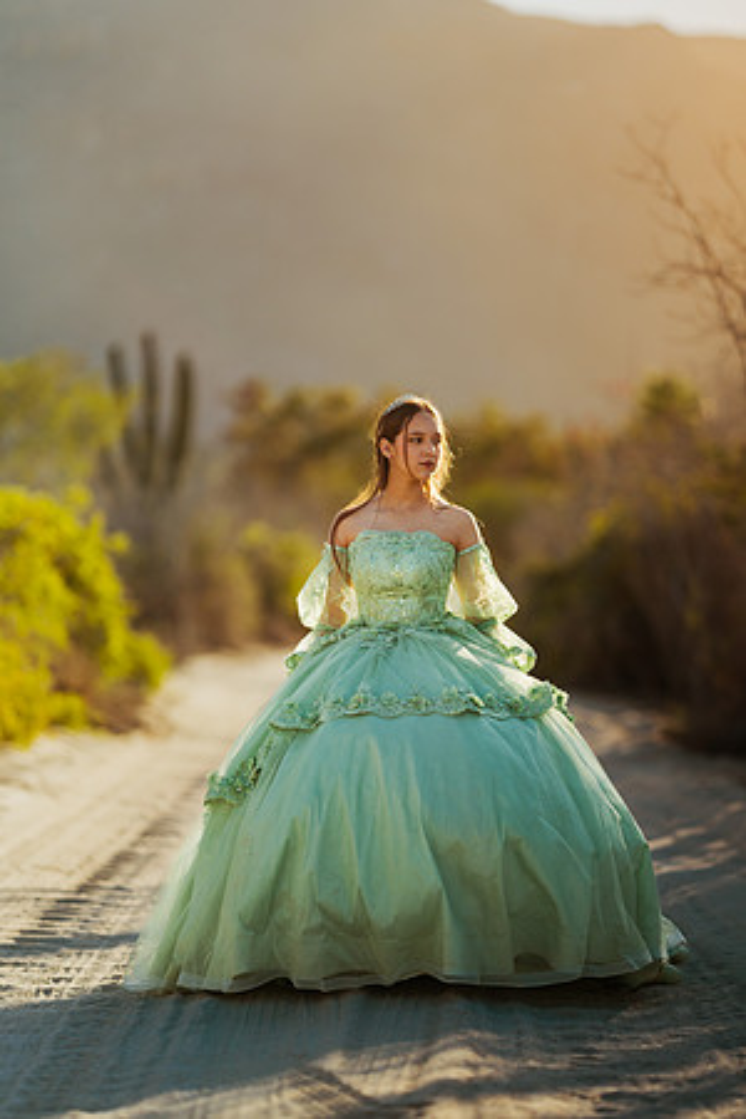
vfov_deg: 15.2
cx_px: 373
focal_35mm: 135
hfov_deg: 10.2
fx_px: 4196
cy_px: 560
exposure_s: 1/8000
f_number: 1.8
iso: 100
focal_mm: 135
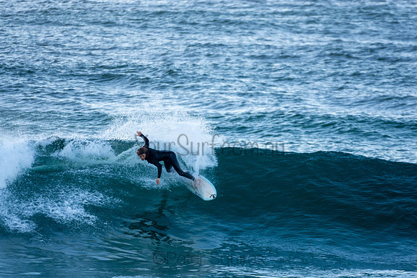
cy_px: 139
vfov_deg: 1.8
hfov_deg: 2.7
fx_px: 8689
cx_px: 208
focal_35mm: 750
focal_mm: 500
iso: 280
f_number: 5.6
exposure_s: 1/250
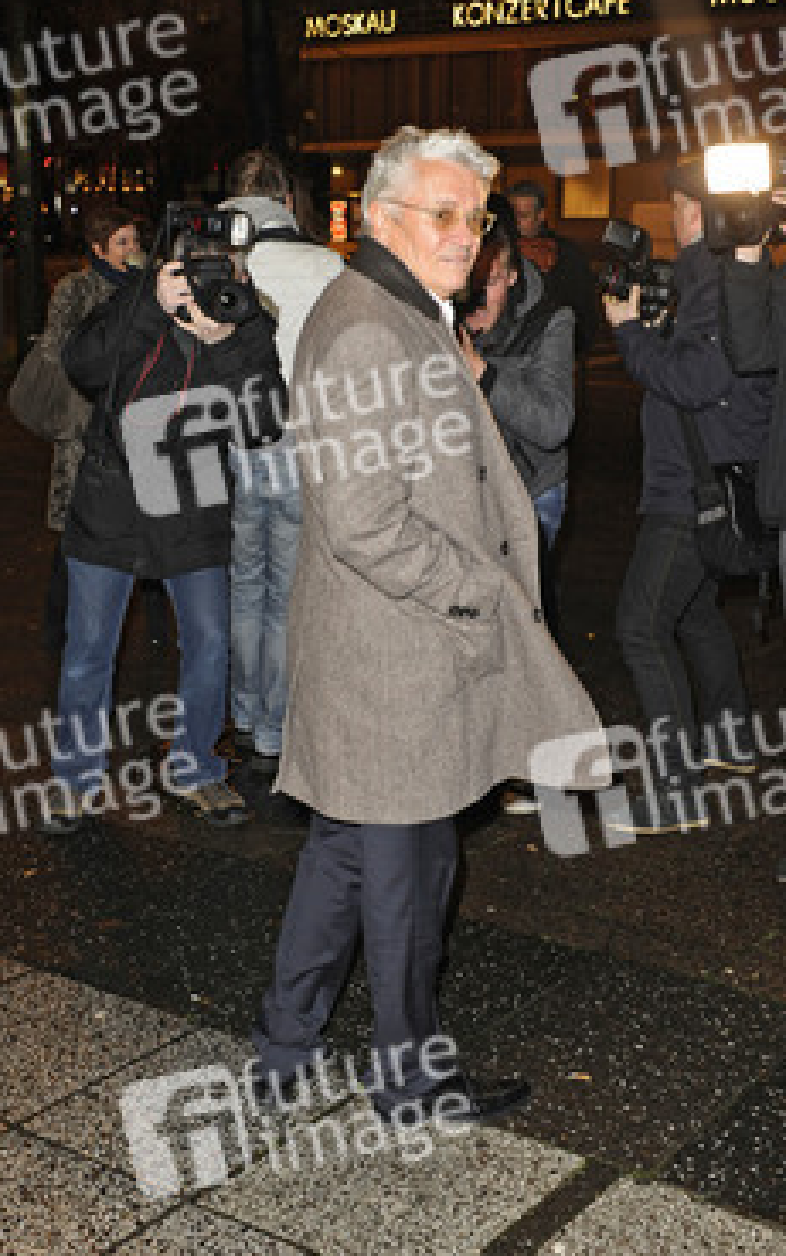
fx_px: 1438
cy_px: 606
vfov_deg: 47.2
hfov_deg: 30.6
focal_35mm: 42
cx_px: 396
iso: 1000
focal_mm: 38
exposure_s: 1/30
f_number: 5.6
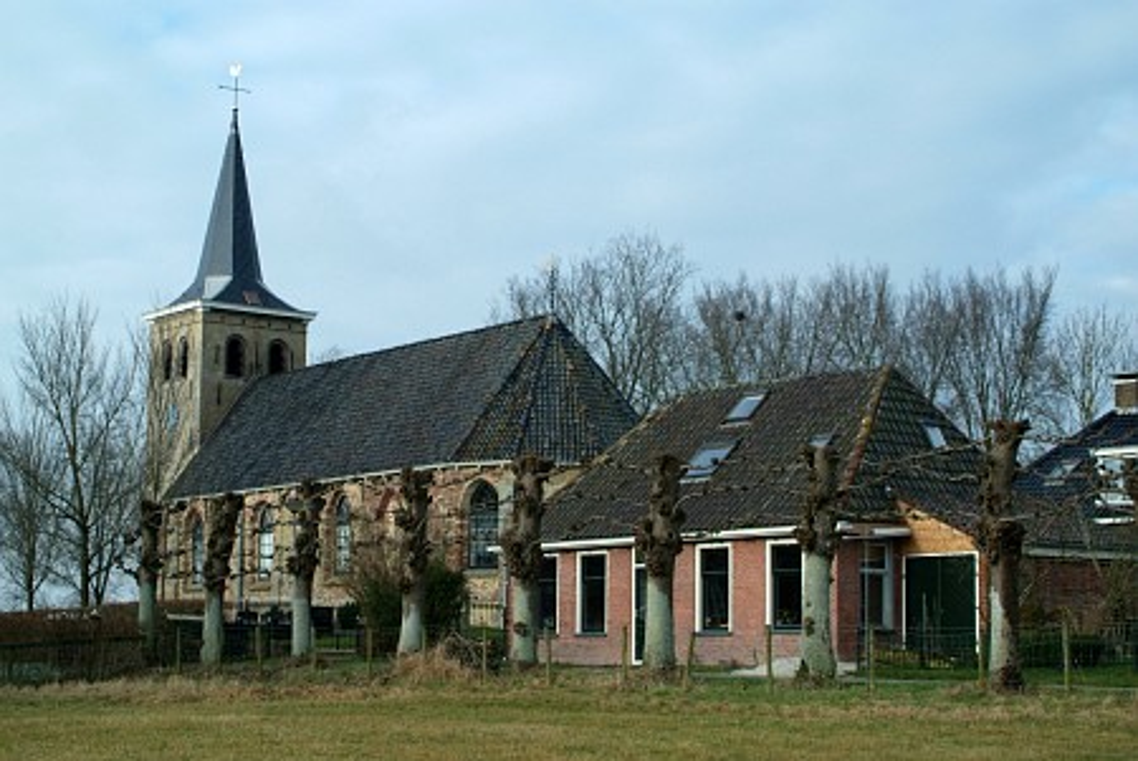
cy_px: 380
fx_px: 1993
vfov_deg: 21.6
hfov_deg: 31.9
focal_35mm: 63
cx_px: 569
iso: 400
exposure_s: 1/2000
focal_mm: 42
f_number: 3.5
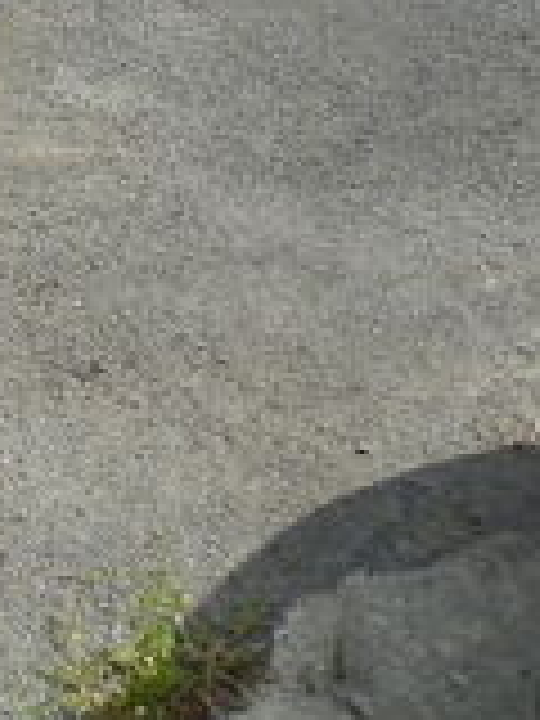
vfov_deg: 24.8
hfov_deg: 16.0
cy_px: 4
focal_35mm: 75
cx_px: -490
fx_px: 1560
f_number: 4
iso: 80
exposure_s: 1/320
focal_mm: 4.1
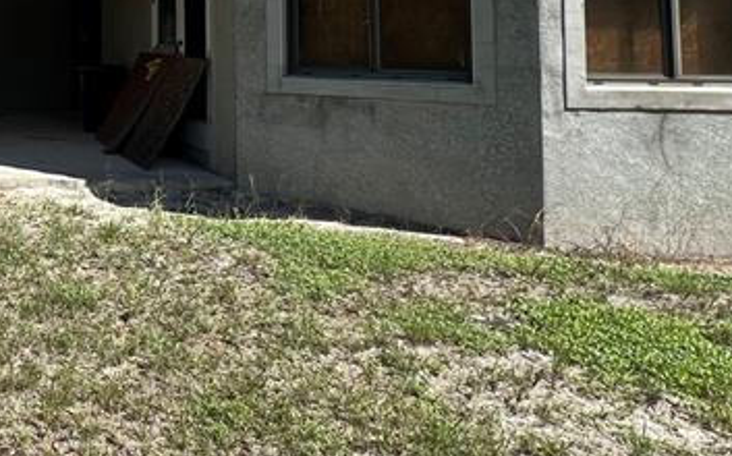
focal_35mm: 40
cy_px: -8
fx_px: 797
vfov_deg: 29.6
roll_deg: -0.8
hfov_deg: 37.3
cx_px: -149
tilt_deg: +2.6
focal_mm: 1.57
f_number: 1.8
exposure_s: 1/935
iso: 32
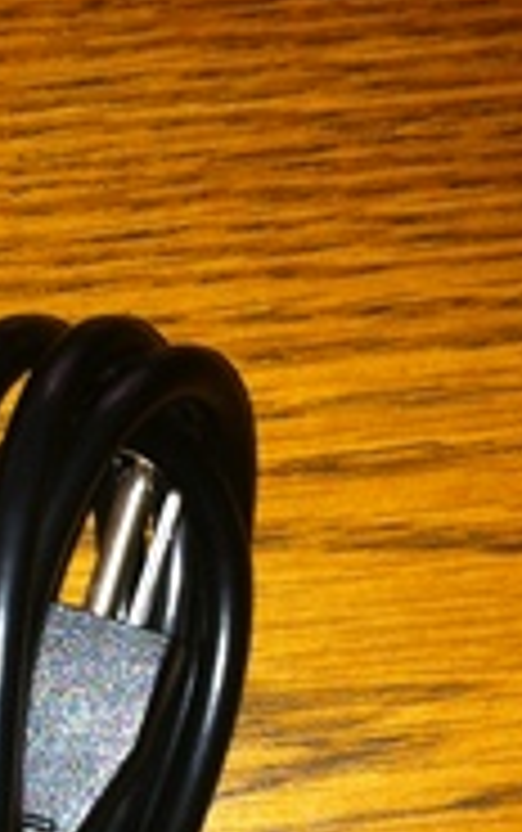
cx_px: -20
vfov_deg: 20.2
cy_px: 1016
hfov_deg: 13.4
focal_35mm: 96
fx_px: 2180
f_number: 2.8
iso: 80
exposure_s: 1/22
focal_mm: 3.85
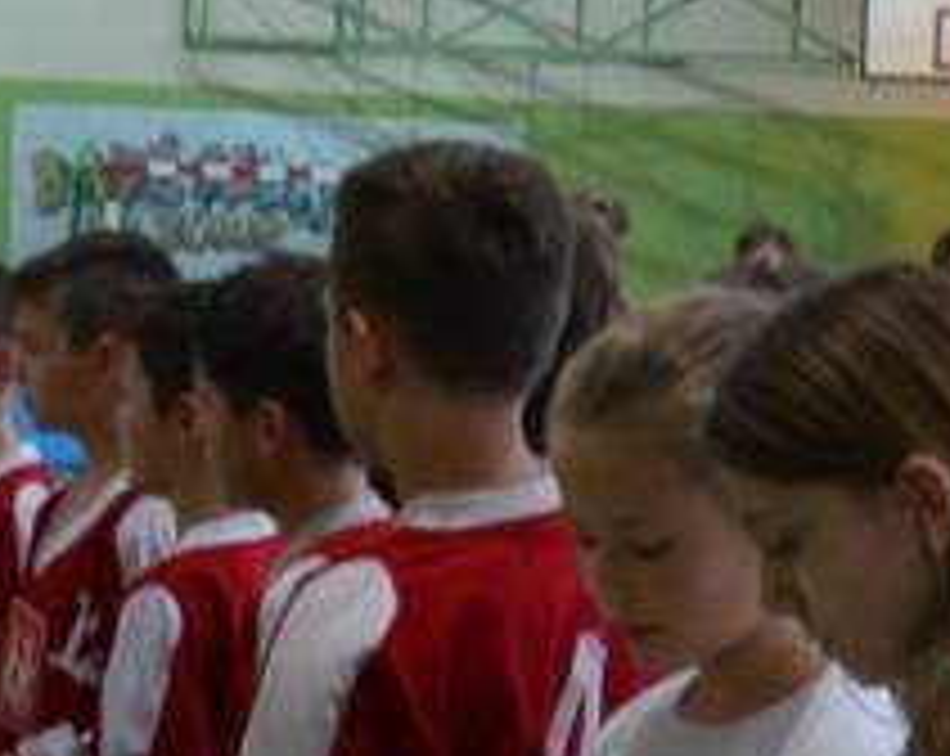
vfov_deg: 12.5
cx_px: 0
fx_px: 3452
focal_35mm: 123
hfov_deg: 15.4
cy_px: 292
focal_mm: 18
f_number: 3.5
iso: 1600
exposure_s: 1/160
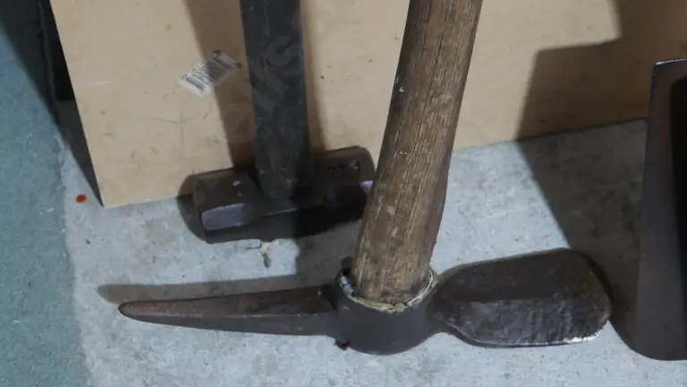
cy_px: -21
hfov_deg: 30.1
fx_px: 1276
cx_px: 344
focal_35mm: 70
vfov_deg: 16.8
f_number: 5.2
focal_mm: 24
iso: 1600
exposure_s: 1/60
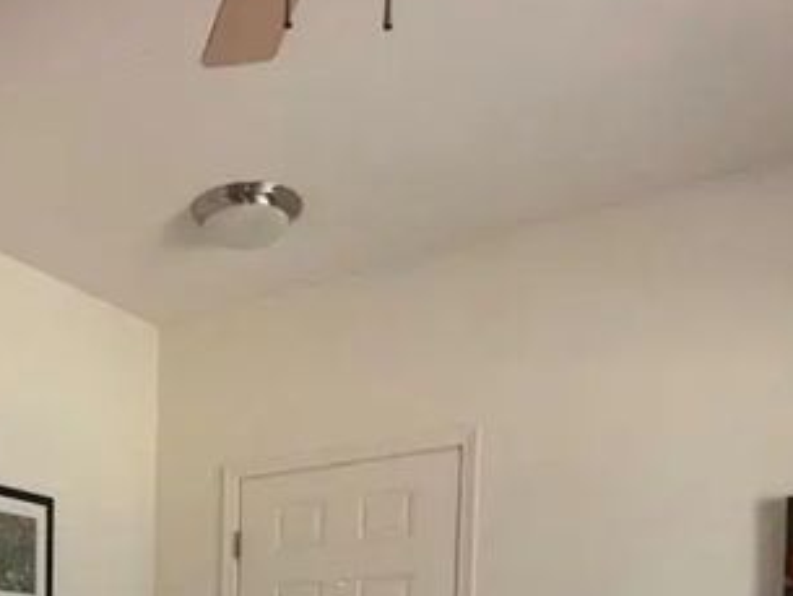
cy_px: 768
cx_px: 101
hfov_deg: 38.1
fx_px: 1077
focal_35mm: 47
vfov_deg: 26.4
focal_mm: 2.22
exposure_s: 1/65
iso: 50
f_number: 2.2
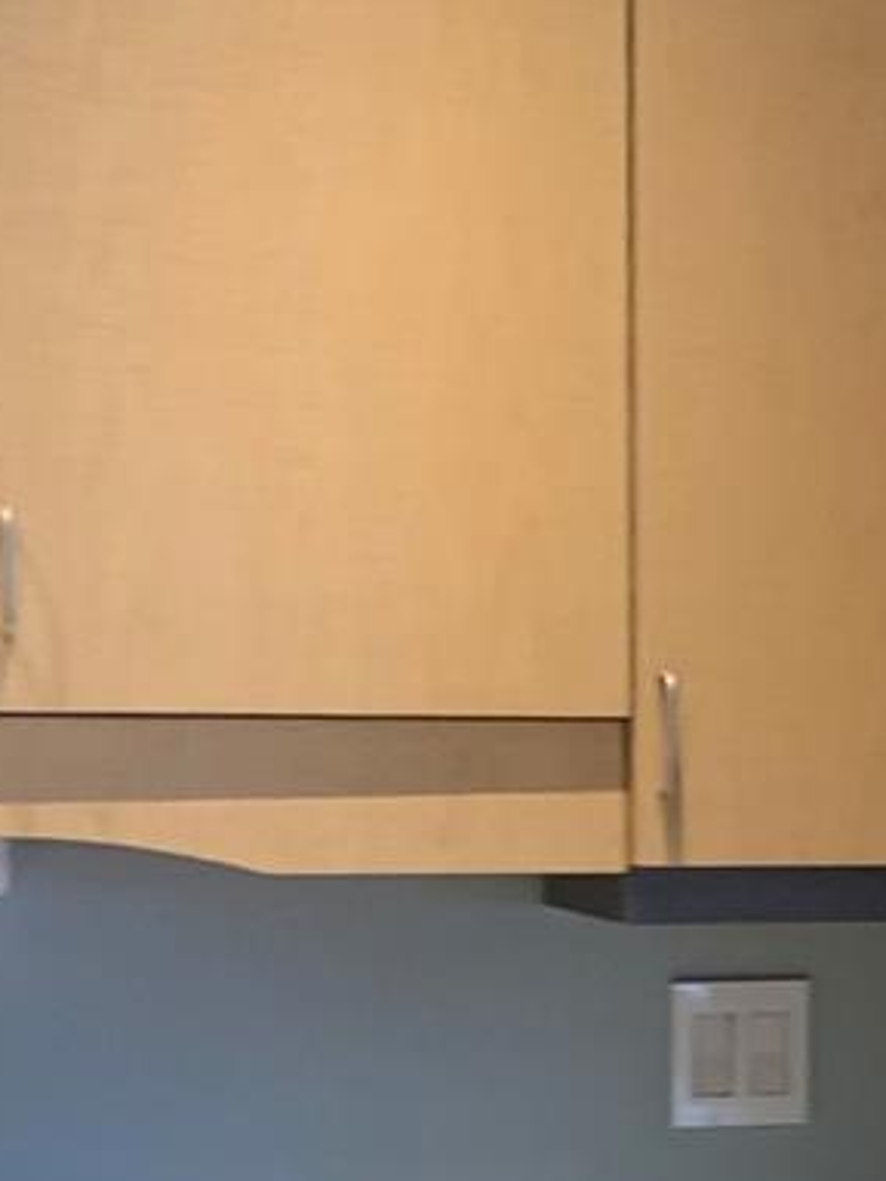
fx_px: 3549
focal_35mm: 104
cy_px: 1618
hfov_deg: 14.1
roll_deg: -0.9
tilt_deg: -14.1
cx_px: 766
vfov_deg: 17.5
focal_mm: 4.25
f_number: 1.8
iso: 100
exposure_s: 1/60
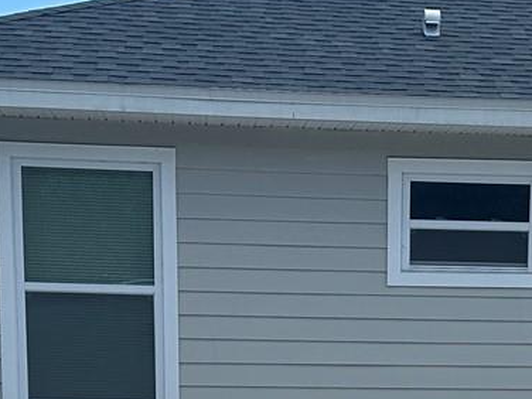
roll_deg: -1.1
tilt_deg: -7.1
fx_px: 1568
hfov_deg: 19.0
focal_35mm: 102
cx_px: 447
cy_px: 516
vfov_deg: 13.9
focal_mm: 6.86
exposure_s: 1/4184
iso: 80
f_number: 1.78
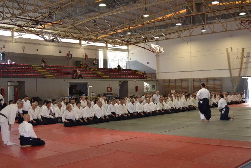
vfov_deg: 29.9
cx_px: 126
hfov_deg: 43.6
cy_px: 84
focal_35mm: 45
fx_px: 314
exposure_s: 1/60
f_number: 4.5
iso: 450
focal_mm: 30
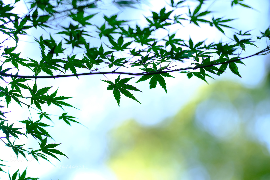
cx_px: 135
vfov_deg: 10.2
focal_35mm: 135
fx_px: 1012
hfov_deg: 15.2
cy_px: 90
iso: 400
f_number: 2
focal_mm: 90
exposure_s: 1/250
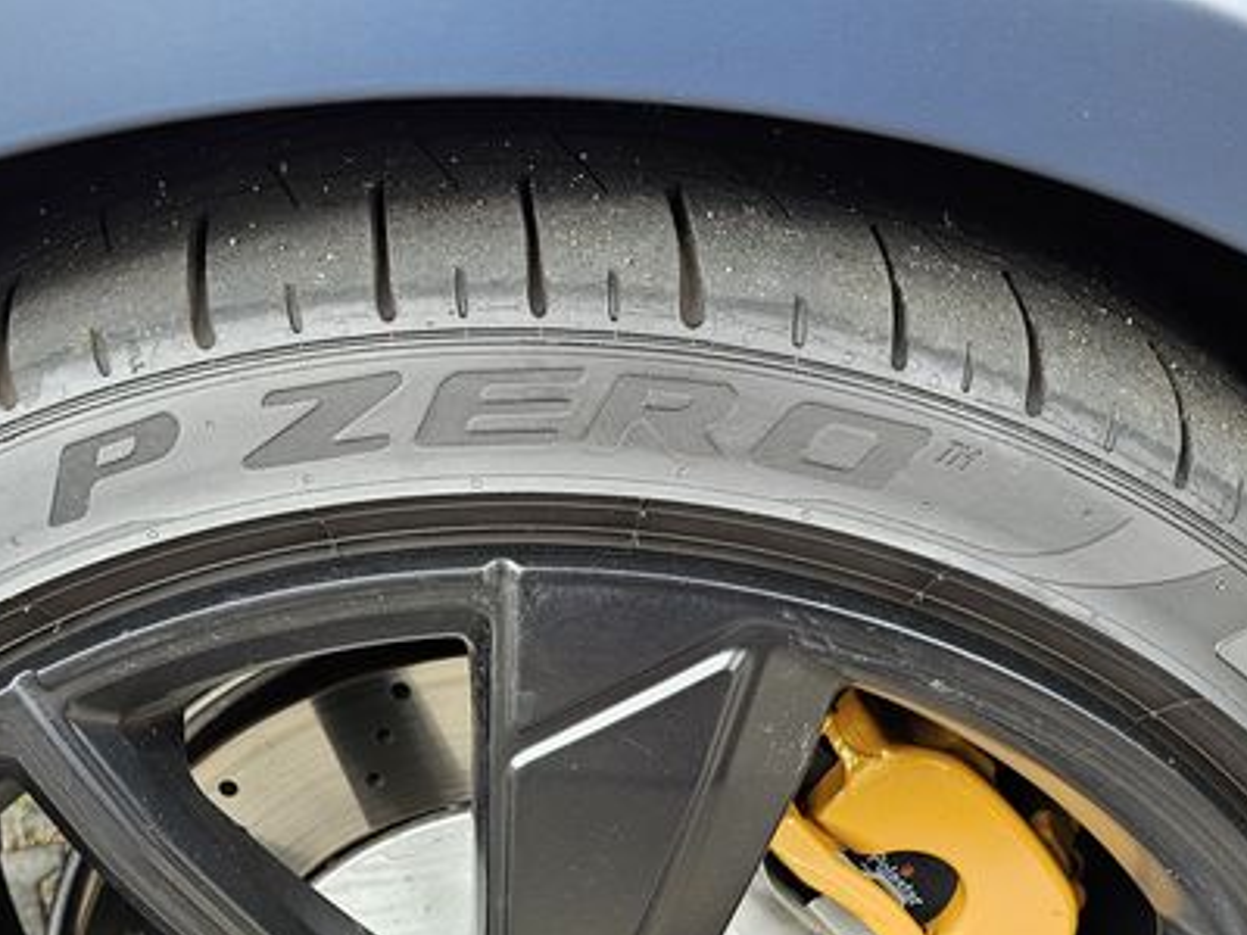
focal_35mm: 46
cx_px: 614
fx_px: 1657
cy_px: 932
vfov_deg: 29.5
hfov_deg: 41.2
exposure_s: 1/180
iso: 100
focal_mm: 6.3
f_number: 1.7
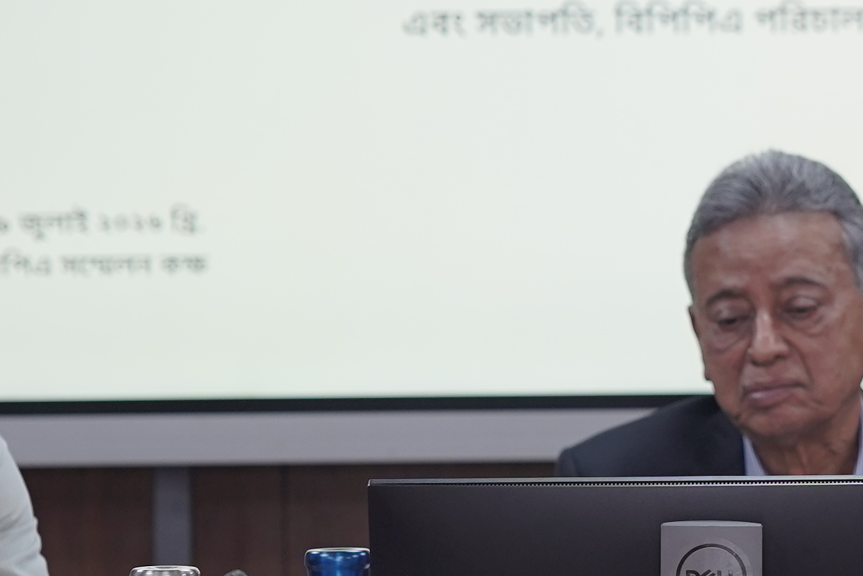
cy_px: 177
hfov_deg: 5.3
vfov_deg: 3.5
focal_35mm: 389
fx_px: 9324
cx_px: 912
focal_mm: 85
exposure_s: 1/250
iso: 320
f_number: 2.2
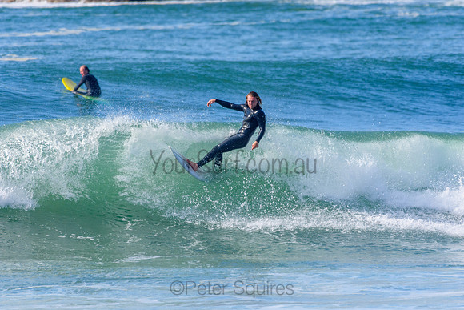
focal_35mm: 750
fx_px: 9668
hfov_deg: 2.7
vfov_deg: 1.8
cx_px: 232
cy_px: 155
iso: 400
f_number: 5.6
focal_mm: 500
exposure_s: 1/2000
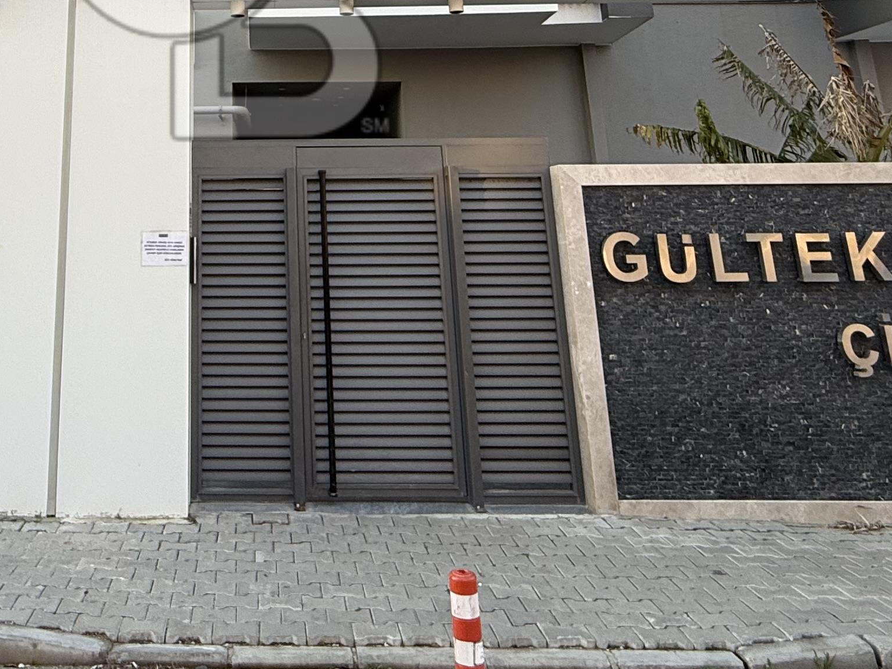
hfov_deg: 48.2
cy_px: -61
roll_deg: +0.2
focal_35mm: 37
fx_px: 953
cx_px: 223
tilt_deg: +17.9
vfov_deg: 33.8
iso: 50
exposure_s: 1/134
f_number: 2.2
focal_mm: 2.22
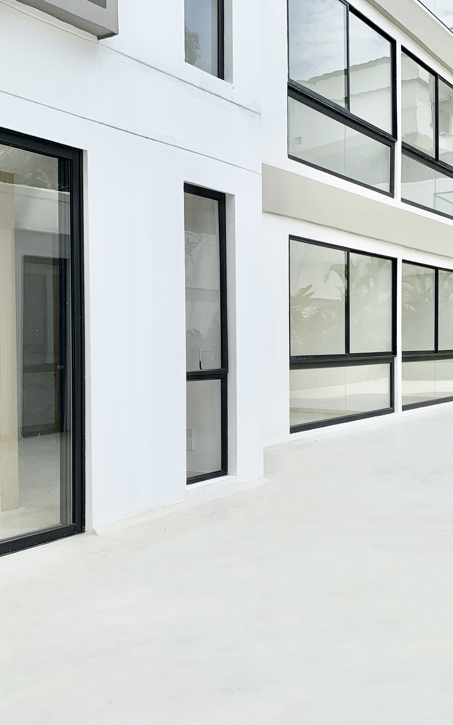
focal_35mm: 37
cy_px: 363
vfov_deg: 52.7
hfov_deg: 34.1
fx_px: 731
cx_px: 303
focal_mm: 4.25
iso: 25
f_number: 1.8
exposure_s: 1/2681
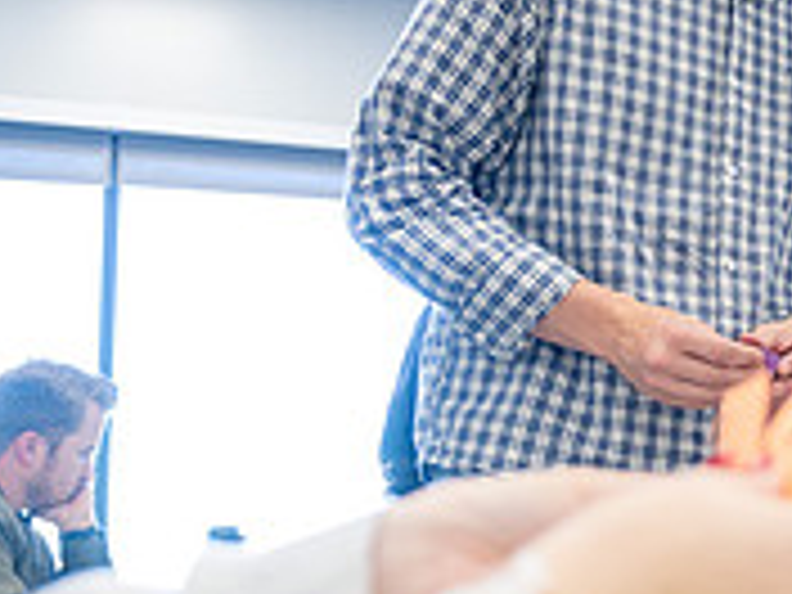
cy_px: 416
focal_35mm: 76
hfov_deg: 23.1
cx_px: 1004
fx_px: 1739
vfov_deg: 19.3
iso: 1000
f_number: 2.8
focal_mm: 24
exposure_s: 1/160
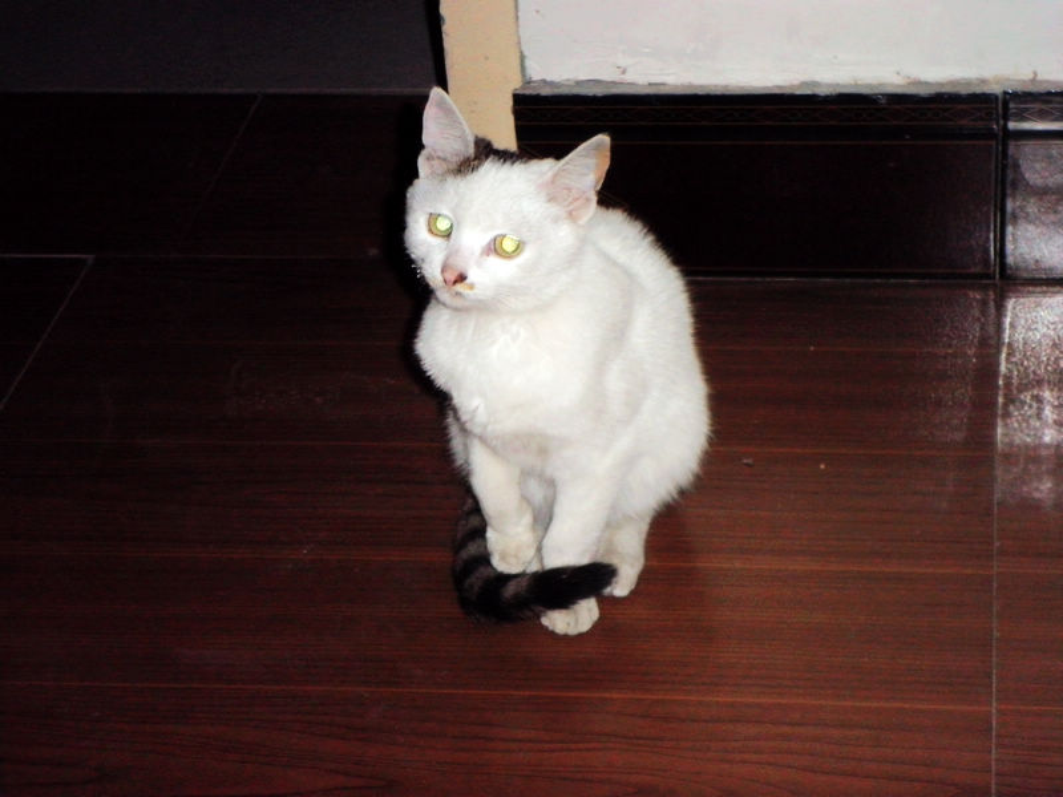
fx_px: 2764
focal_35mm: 90
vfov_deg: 16.4
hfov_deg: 21.8
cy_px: 398
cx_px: 532
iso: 200
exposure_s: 1/100
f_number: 5.4
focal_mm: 16
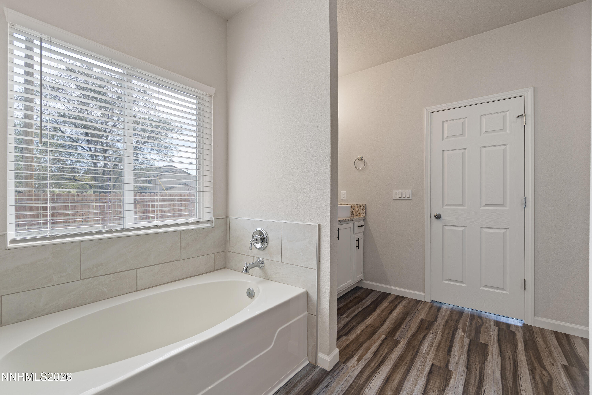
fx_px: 247
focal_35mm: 15
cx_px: 296
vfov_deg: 77.3
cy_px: 198
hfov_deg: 100.4
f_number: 7.1
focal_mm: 10
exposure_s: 1/5
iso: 100
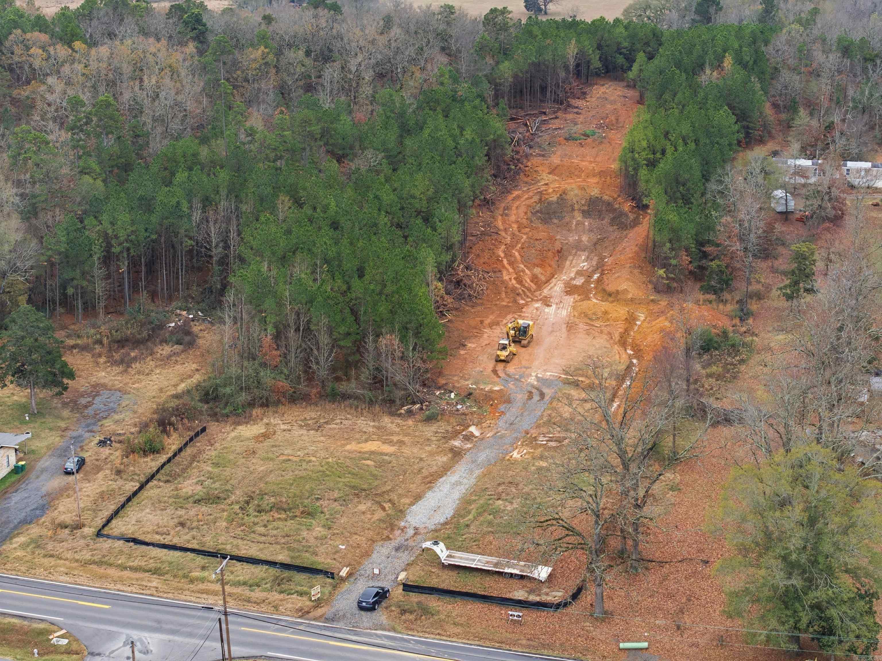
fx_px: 1784
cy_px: 330
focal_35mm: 70
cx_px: 441
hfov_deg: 27.8
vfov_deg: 21.0
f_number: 2.8
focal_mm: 19.4
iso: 100
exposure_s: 1/160
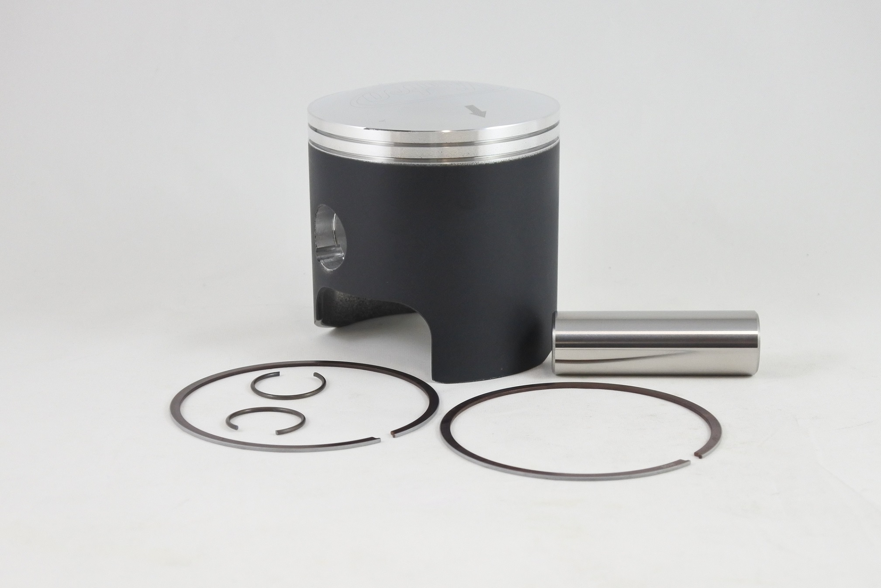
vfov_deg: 24.2
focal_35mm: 56
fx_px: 1371
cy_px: 294
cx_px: 440
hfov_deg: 35.6
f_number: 4.8
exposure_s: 1/125
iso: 640
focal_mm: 21
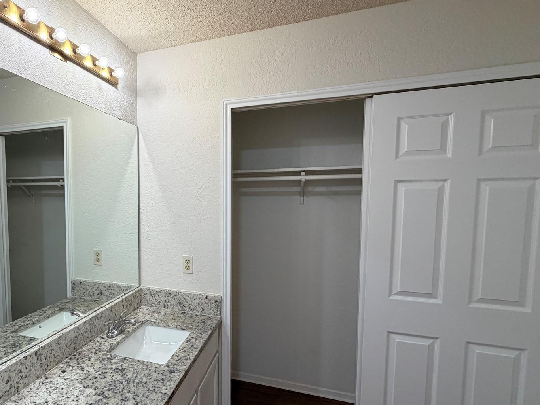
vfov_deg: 63.3
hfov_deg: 75.8
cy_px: 221
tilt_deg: -4.0
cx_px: 169
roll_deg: +0.8
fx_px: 328
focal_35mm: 21
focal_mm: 2.22
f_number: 2.2
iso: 125
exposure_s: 1/120
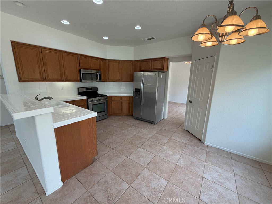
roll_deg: -0.7
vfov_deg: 85.7
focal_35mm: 14
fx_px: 110
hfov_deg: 102.1
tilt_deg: -11.4
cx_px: 136
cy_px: 102
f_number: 2.2
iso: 64
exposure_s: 1/120
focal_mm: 2.22
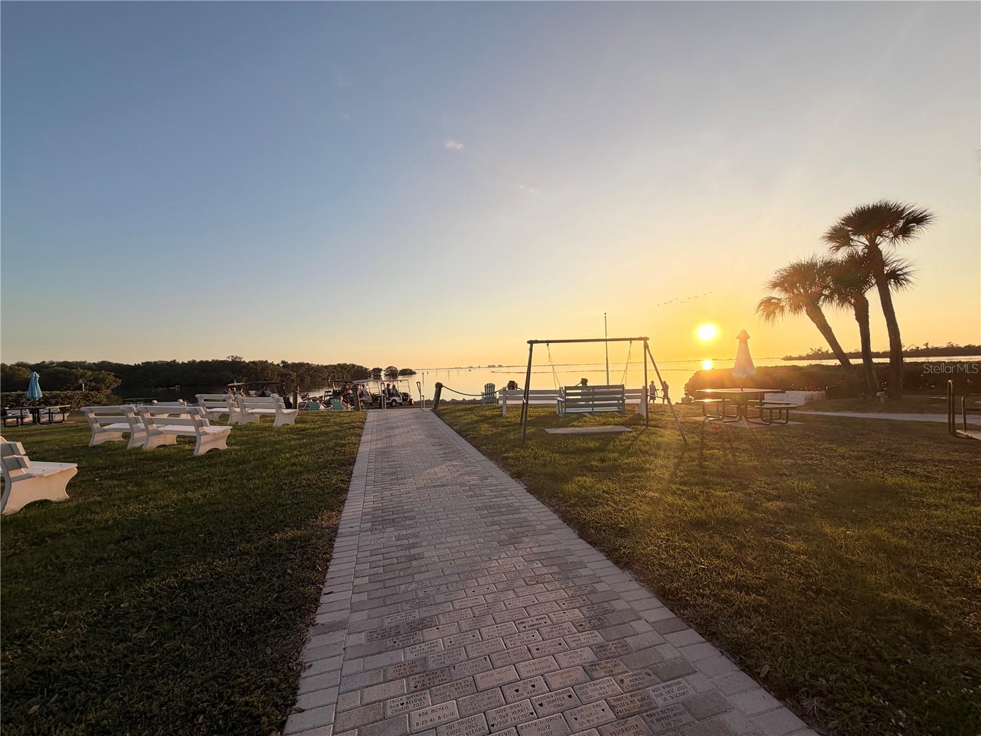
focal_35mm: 14
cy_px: 368
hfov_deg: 102.1
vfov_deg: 85.7
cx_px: 490
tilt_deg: +0.1
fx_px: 397
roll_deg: +2.2
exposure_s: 1/770
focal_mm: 2.22
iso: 25
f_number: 2.2
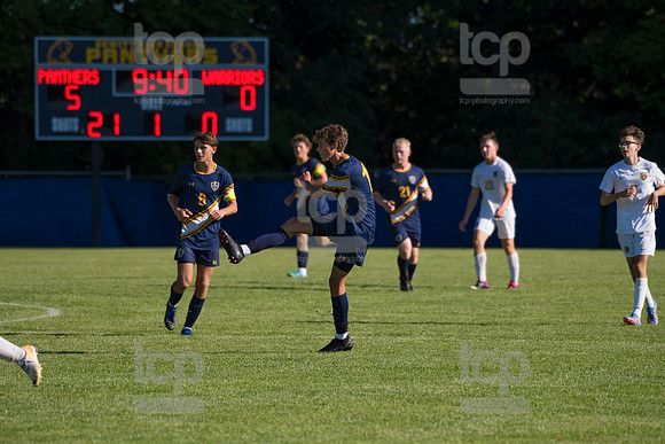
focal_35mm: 310
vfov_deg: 4.4
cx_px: 332
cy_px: 222
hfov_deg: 6.6
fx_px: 5727
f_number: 5.6
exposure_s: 1/2000
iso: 320
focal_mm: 310
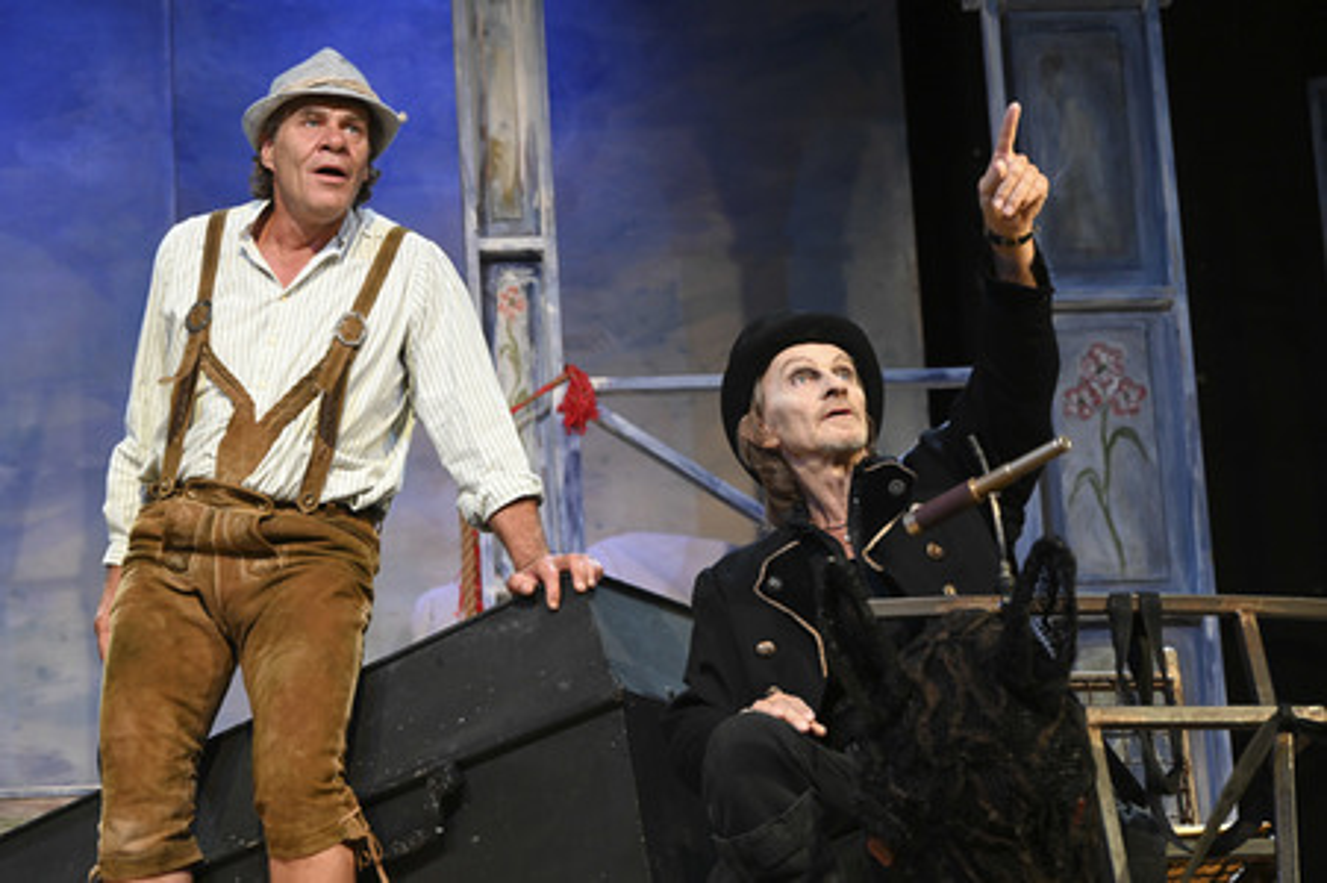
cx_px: 664
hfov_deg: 20.0
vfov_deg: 13.4
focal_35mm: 102
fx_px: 3757
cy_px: 442
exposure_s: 1/200
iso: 3200
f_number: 6.3
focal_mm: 102
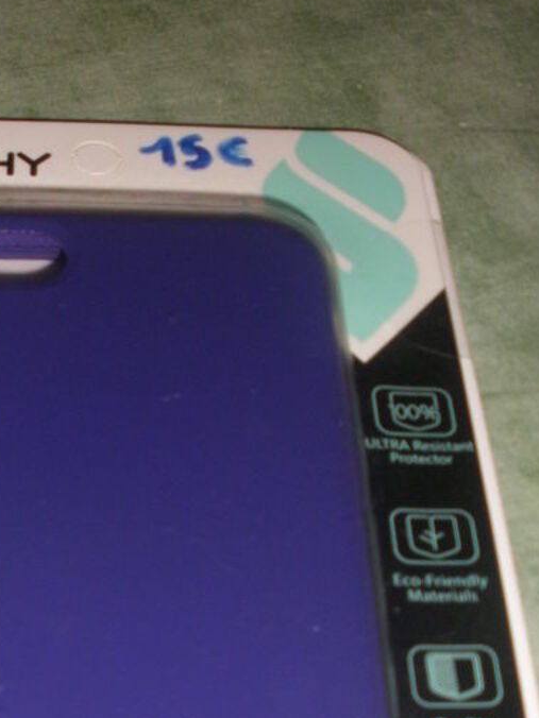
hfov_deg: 20.4
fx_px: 1474
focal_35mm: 71
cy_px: 674
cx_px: 90
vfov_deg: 26.3
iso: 160
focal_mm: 6.3
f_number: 3.5
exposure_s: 1/30
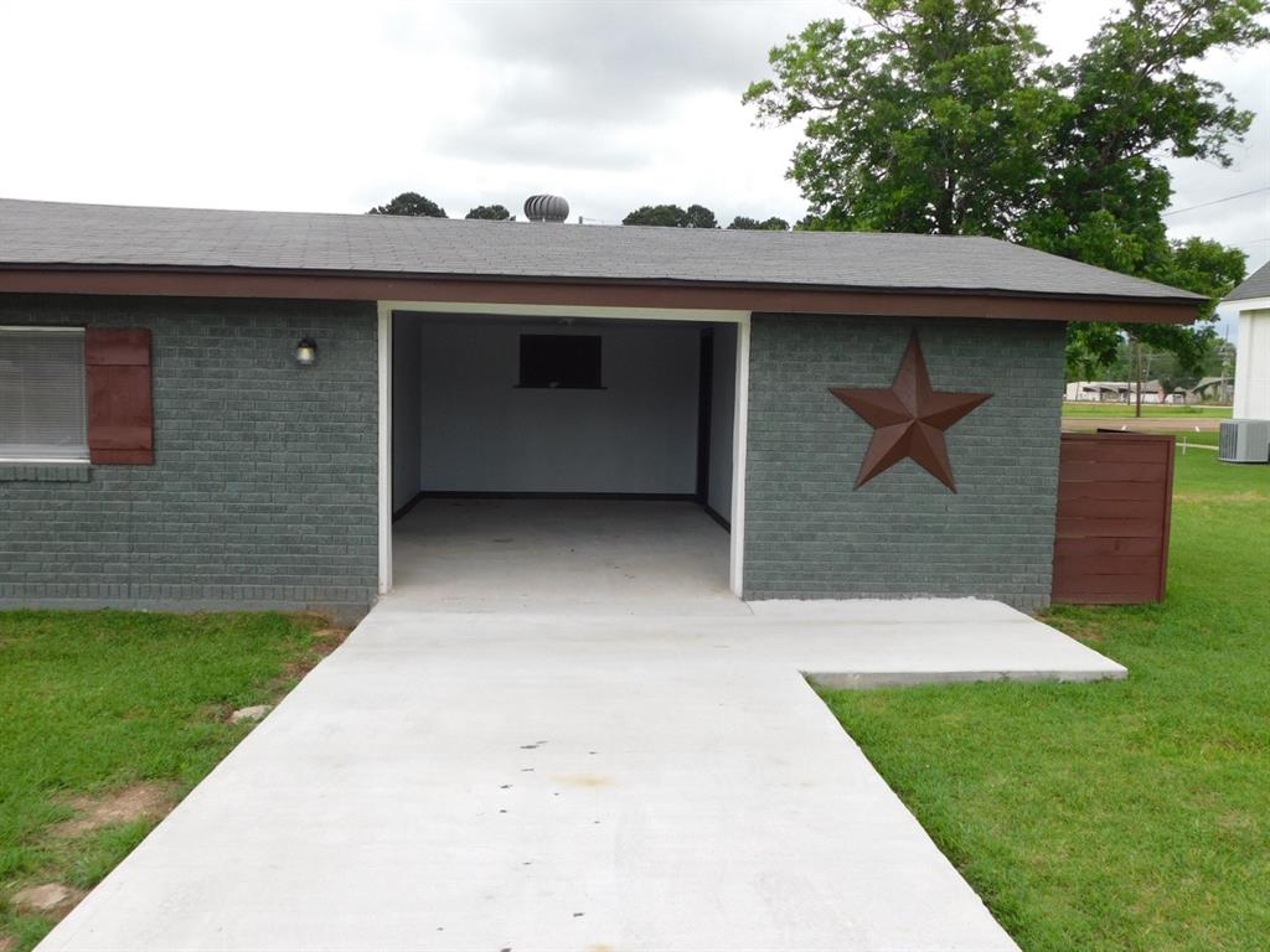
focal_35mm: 30
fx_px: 1101
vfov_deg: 46.8
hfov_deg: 60.0
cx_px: 635
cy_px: 476
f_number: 3.2
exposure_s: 1/500
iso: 125
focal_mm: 5.3
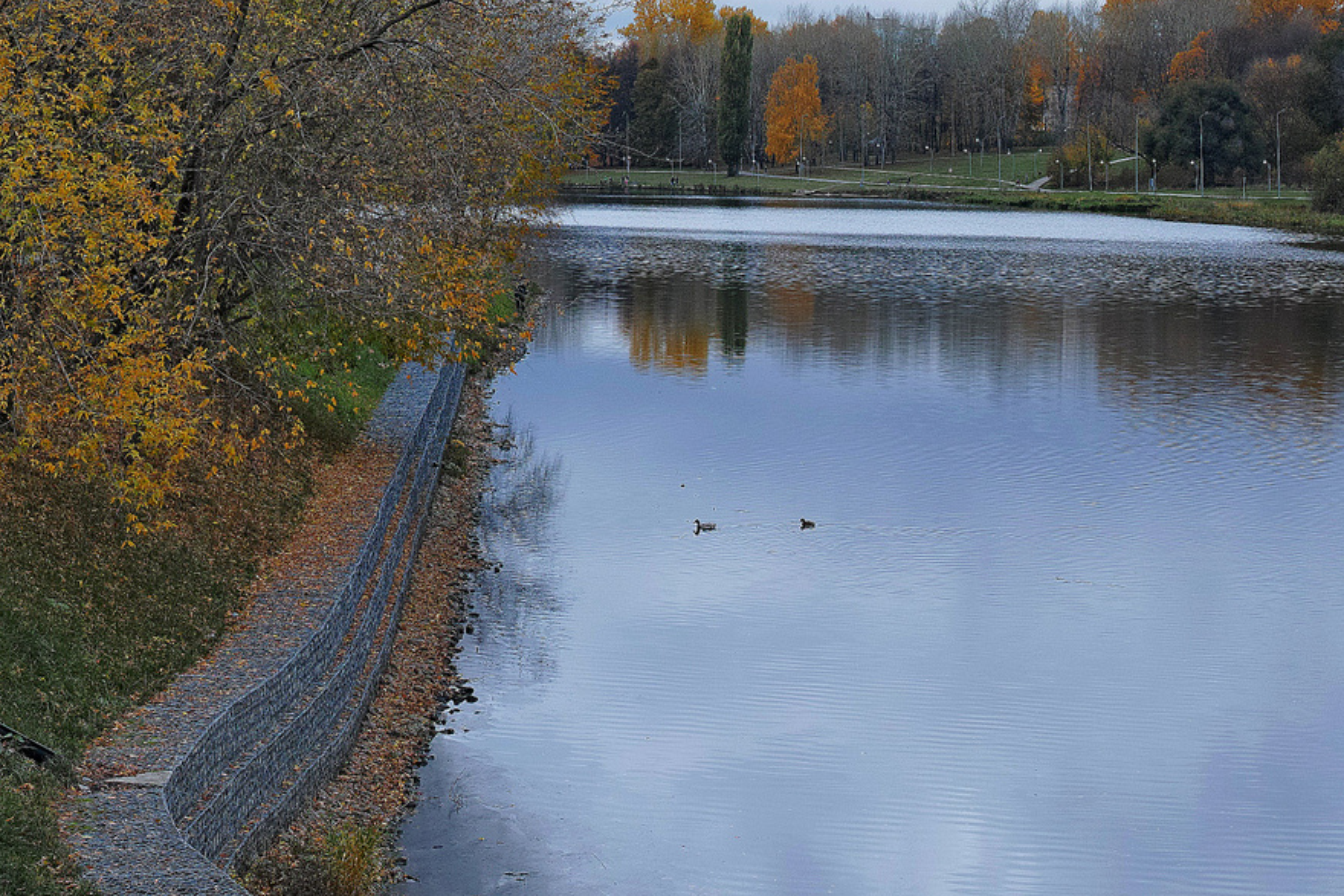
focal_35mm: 92
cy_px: 307
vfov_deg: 14.8
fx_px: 3435
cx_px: 279
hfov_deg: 21.9
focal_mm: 30
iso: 100
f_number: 4.5
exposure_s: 1/125
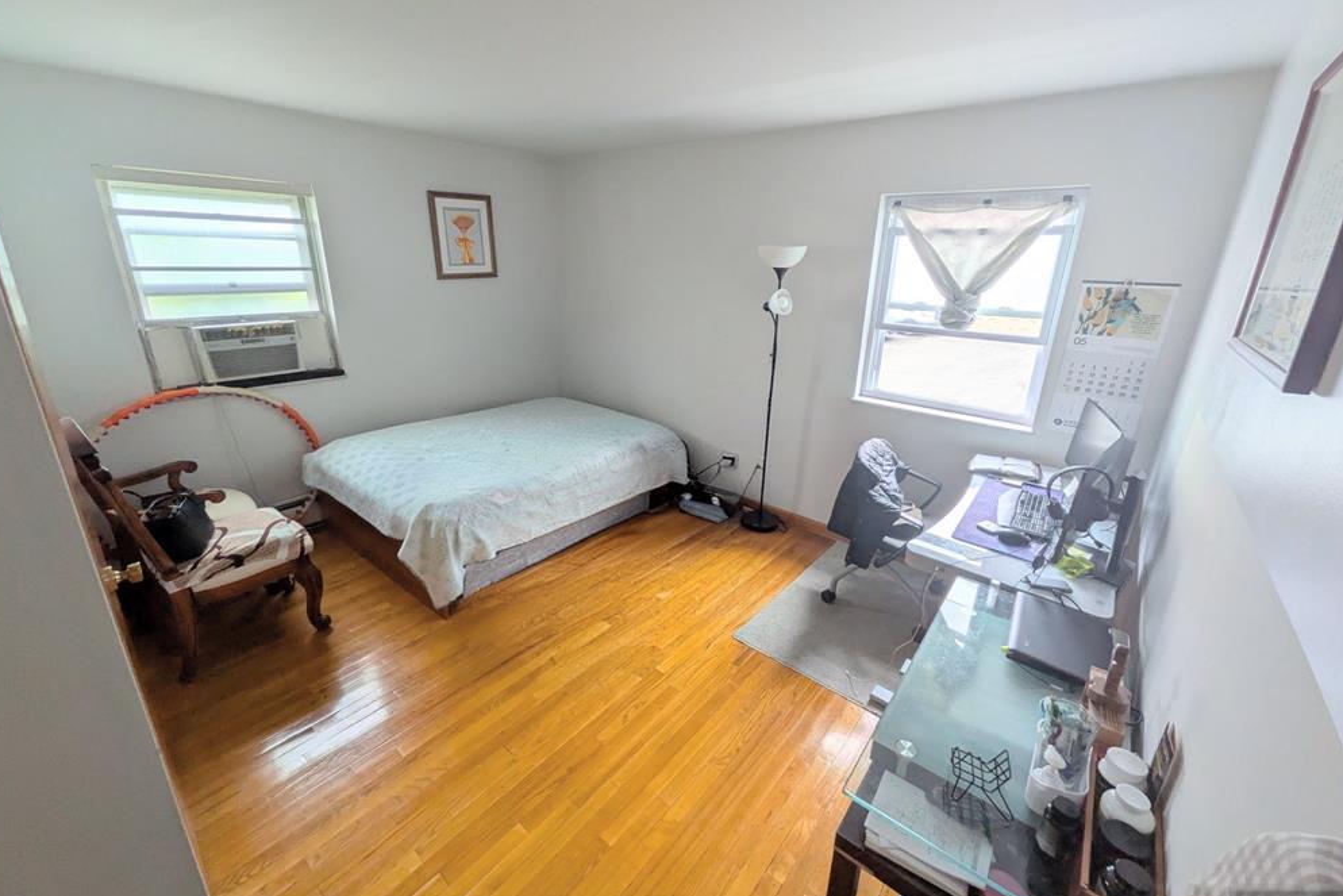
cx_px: 674
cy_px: 430
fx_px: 560
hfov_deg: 100.4
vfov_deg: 77.3
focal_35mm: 15
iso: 57
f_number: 2.2
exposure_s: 1/83.2
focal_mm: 1.85
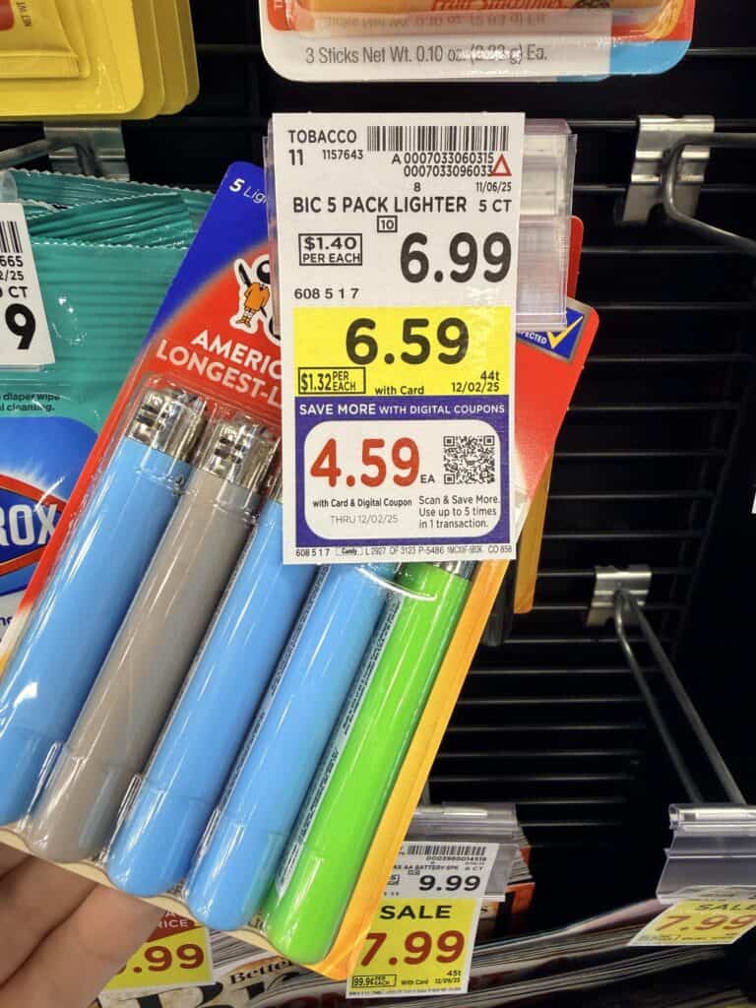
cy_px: 504
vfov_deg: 71.6
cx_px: 378
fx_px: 699
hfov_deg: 56.8
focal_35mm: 24
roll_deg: -0.2
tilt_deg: -29.5
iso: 160
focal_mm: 2.22
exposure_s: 1/66
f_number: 2.2
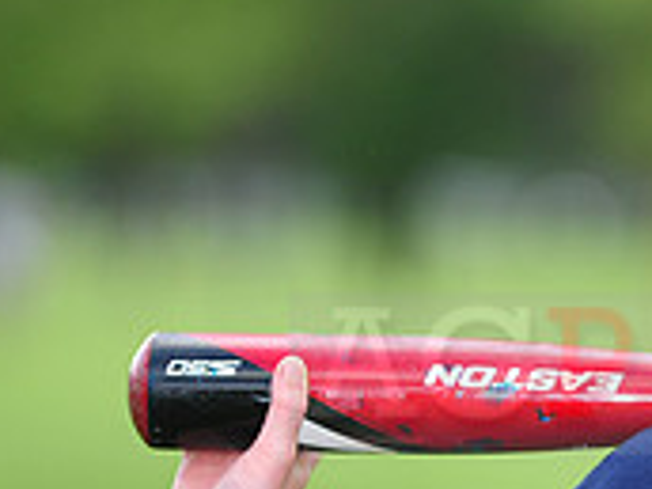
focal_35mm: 648
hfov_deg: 3.1
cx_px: 925
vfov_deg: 2.3
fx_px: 12205
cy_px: 341
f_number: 4.5
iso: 320
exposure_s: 1/640
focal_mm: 200
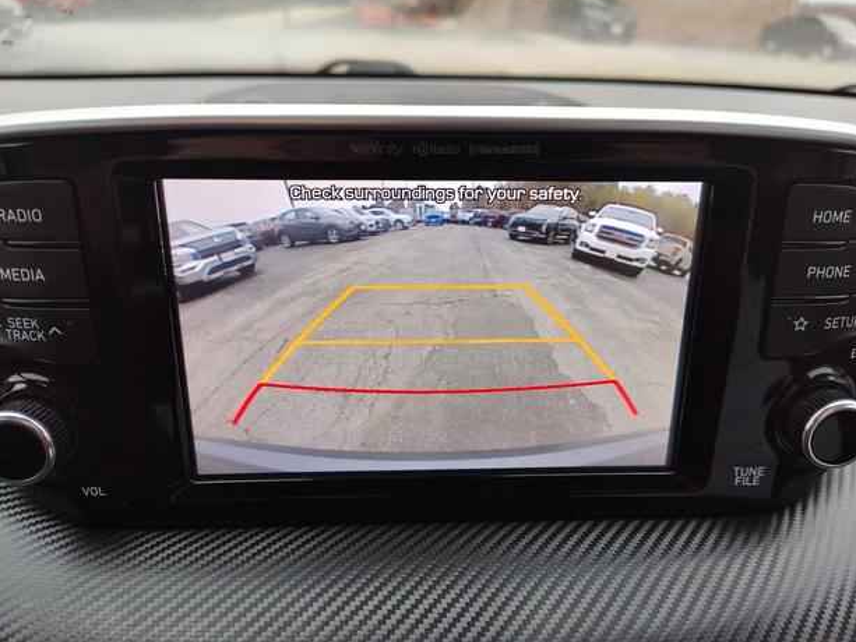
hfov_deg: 71.6
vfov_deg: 56.8
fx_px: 594
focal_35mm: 24
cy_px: 320
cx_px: 436
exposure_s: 1/120
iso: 144
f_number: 1.88
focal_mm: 5.56
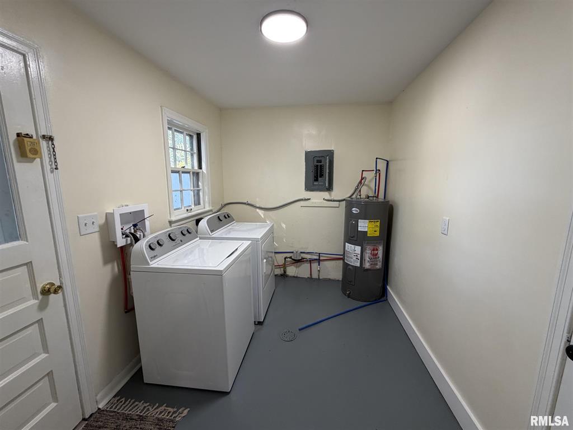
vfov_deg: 85.7
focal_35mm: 14
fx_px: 232
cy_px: 215
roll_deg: -0.1
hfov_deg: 102.1
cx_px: 286
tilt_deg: -9.8
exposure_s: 1/120
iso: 250
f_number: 2.2
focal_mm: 2.22
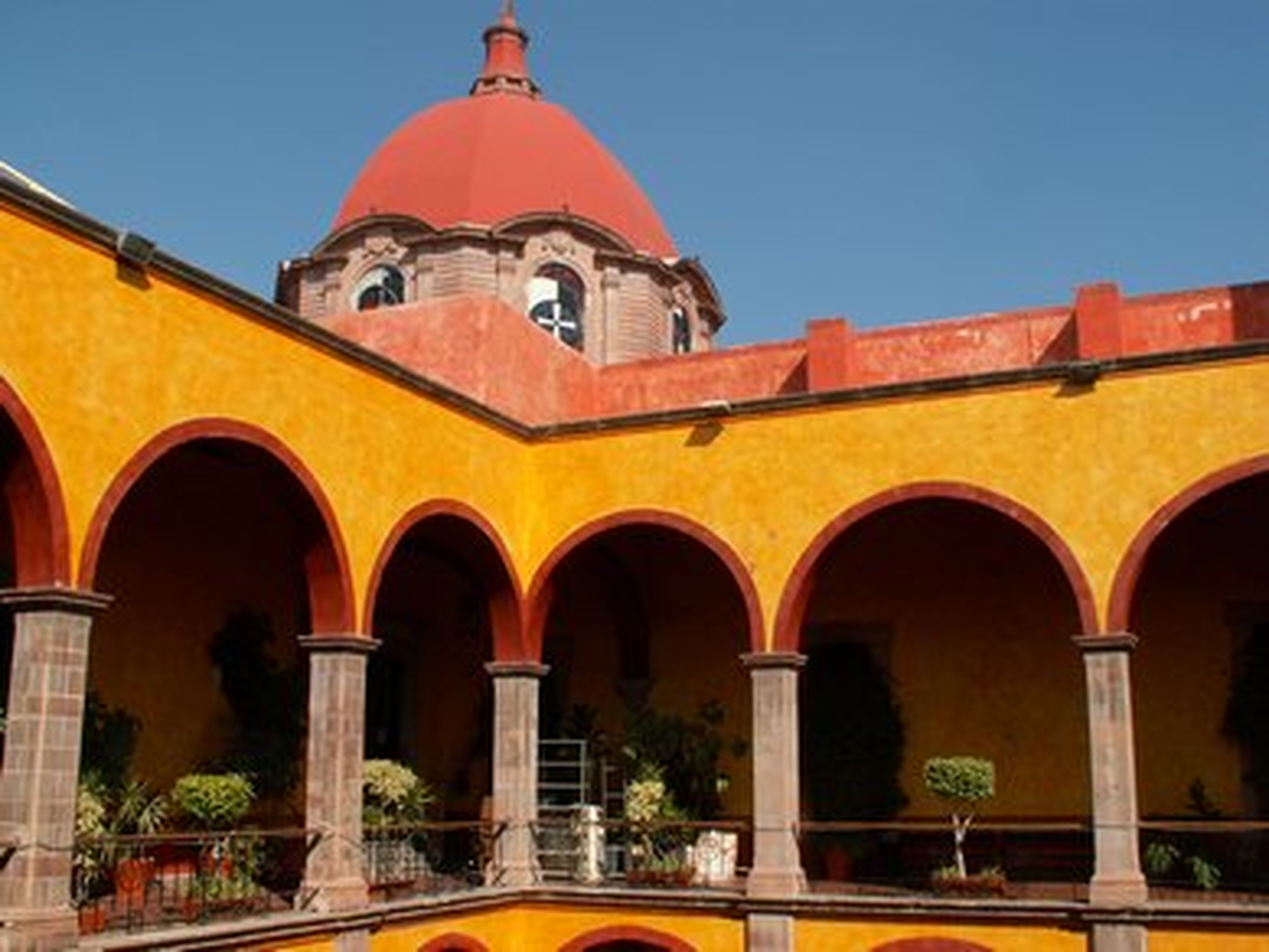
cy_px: 476
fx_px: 1283
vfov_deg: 40.7
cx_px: 634
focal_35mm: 35
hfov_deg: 52.6
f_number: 7.1
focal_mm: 5.86
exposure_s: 1/250
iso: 50
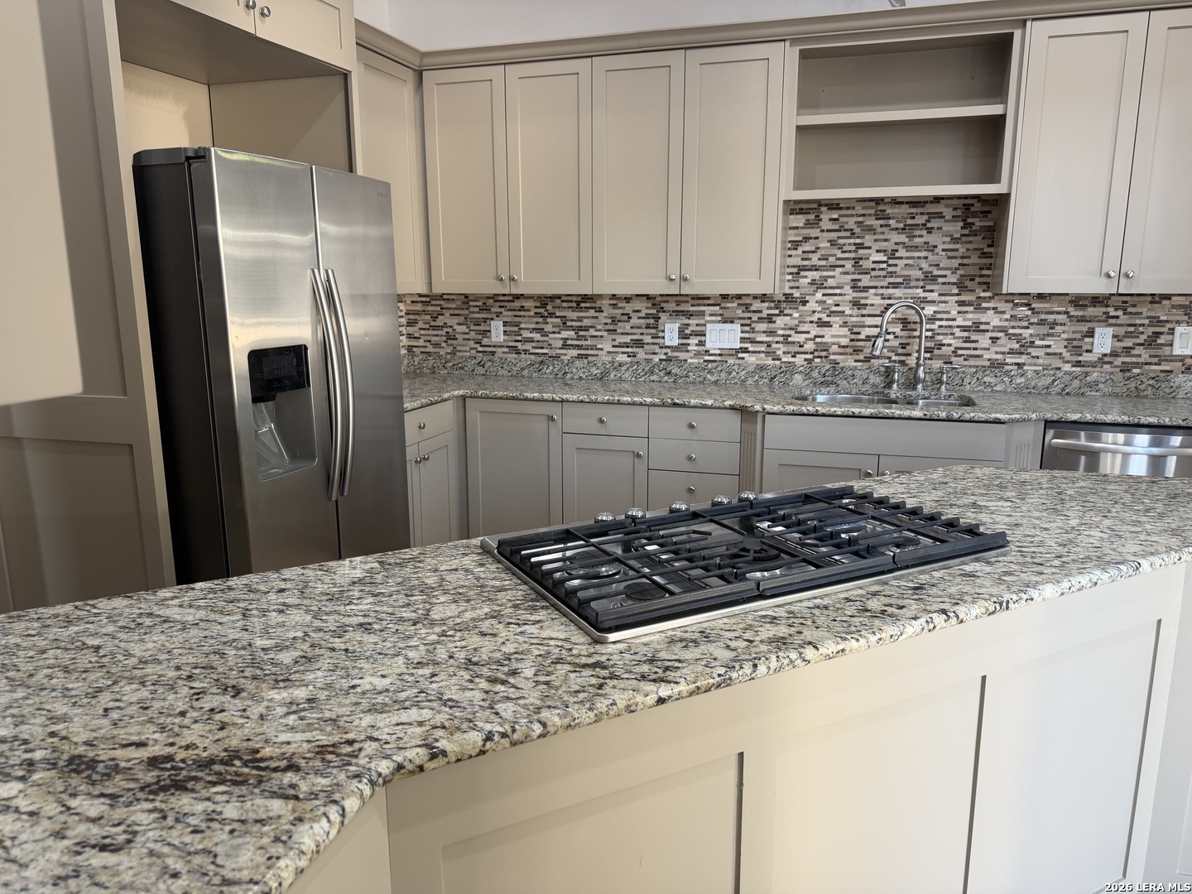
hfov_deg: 71.6
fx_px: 826
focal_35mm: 24
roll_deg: +0.1
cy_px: 447
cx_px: 596
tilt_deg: -10.1
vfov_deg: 56.8
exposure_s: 1/60
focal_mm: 6.76
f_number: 1.78
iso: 125
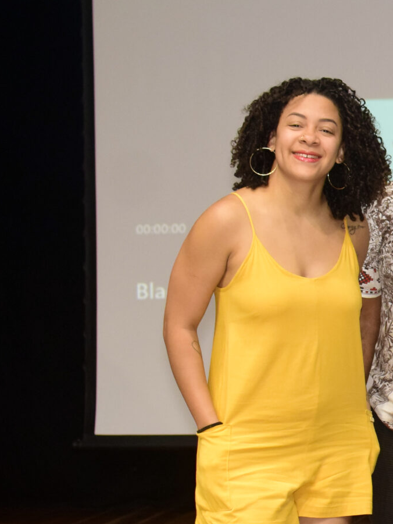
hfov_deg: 10.0
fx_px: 2170
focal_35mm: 143
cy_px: 431
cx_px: 621
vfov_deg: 13.7
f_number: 4
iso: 1250
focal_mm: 35
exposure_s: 1/80
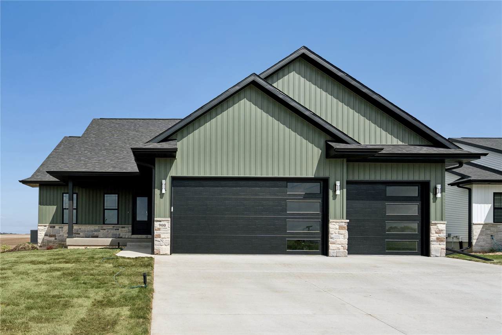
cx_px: 251
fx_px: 223
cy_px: 168
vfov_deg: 73.7
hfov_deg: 96.7
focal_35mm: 16
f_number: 8
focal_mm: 16
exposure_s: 1/2500
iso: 500
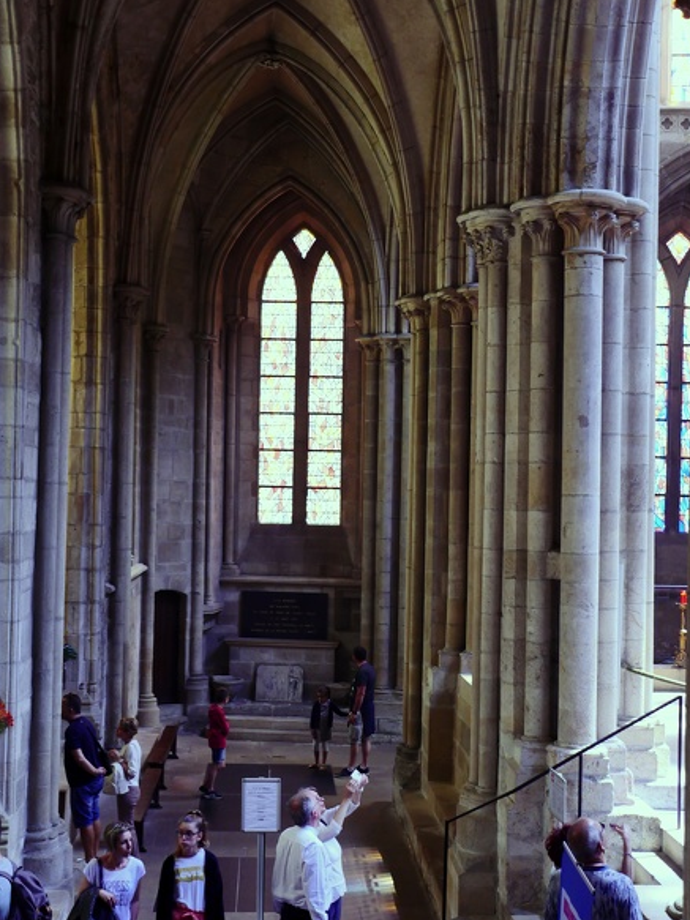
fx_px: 1409
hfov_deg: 27.5
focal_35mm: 53
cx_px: 350
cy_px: 459
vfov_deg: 36.2
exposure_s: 1/60
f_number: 2.8
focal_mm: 26
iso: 1600
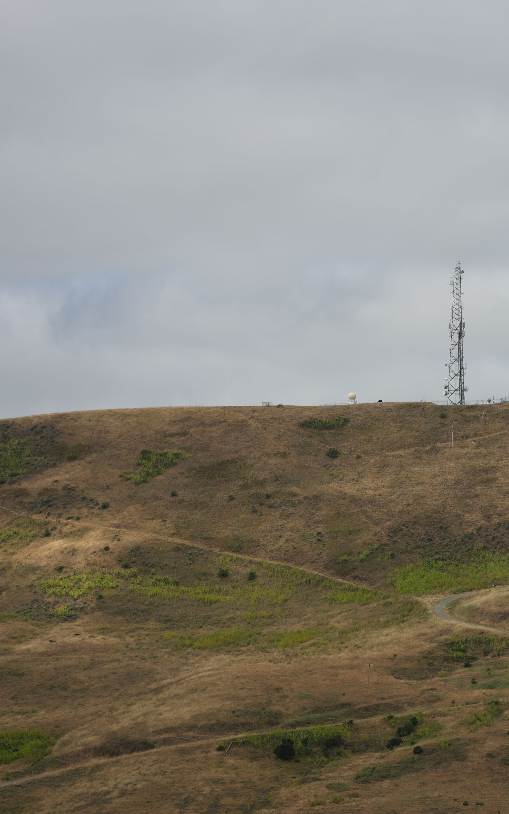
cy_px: 406
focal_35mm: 143
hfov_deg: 9.1
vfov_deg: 14.6
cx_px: 456
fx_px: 3173
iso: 100
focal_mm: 93
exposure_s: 1/800
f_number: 5.6
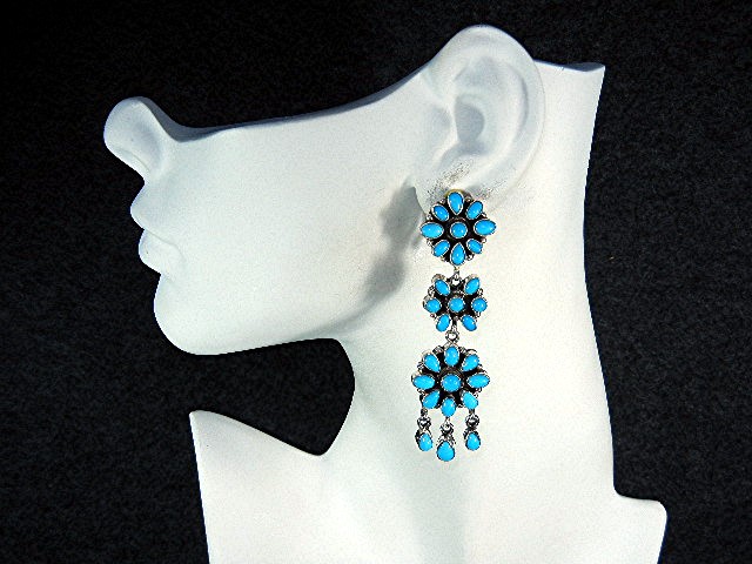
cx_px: 376
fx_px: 1130
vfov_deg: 28.0
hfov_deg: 36.8
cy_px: 282
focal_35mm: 52
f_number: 3.9
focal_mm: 9.3
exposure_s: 1/60.3
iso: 160
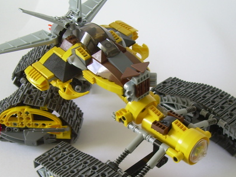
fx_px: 416
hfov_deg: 31.7
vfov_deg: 23.9
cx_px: 130
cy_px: 118
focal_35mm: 61
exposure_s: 1/23.2
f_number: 2.8
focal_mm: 6.3
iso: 50
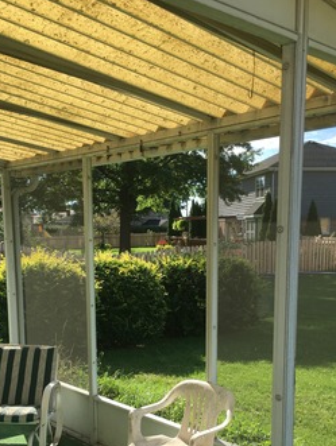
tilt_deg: -9.4
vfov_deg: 43.6
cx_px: 139
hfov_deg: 34.3
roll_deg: -0.4
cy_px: 322
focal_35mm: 42
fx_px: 543
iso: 25
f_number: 2.2
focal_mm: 4.15
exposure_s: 1/605
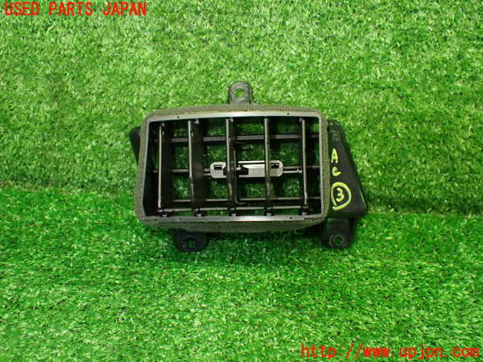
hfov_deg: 56.8
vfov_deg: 44.2
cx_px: 242
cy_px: 181
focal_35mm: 32
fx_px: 446
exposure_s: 1/100
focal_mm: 5.79
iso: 800
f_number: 2.4
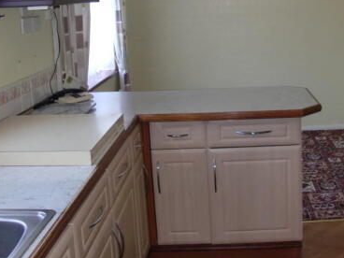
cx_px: 219
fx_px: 566
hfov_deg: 33.6
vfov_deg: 25.4
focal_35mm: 57
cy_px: 68
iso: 160
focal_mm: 6.3
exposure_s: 1/60
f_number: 2.8
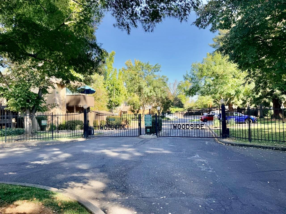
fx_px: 198
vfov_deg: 56.8
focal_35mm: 24
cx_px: 143
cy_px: 107
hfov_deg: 71.6
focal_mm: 6.76
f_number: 1.78
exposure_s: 1/1361
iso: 100
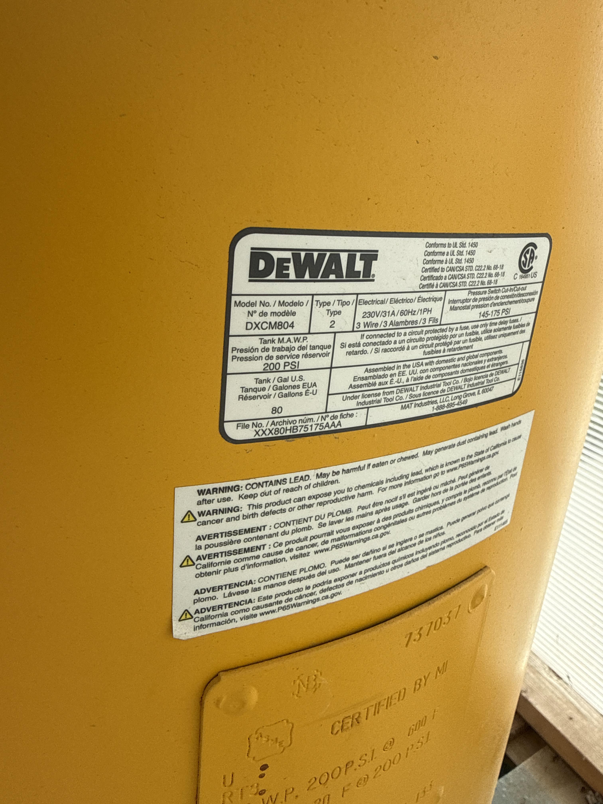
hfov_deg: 54.9
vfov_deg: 69.4
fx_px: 581
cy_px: 402
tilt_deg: -17.7
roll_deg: -5.4
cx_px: 302
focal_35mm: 25
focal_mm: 2.22
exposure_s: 1/553
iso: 40
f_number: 2.2
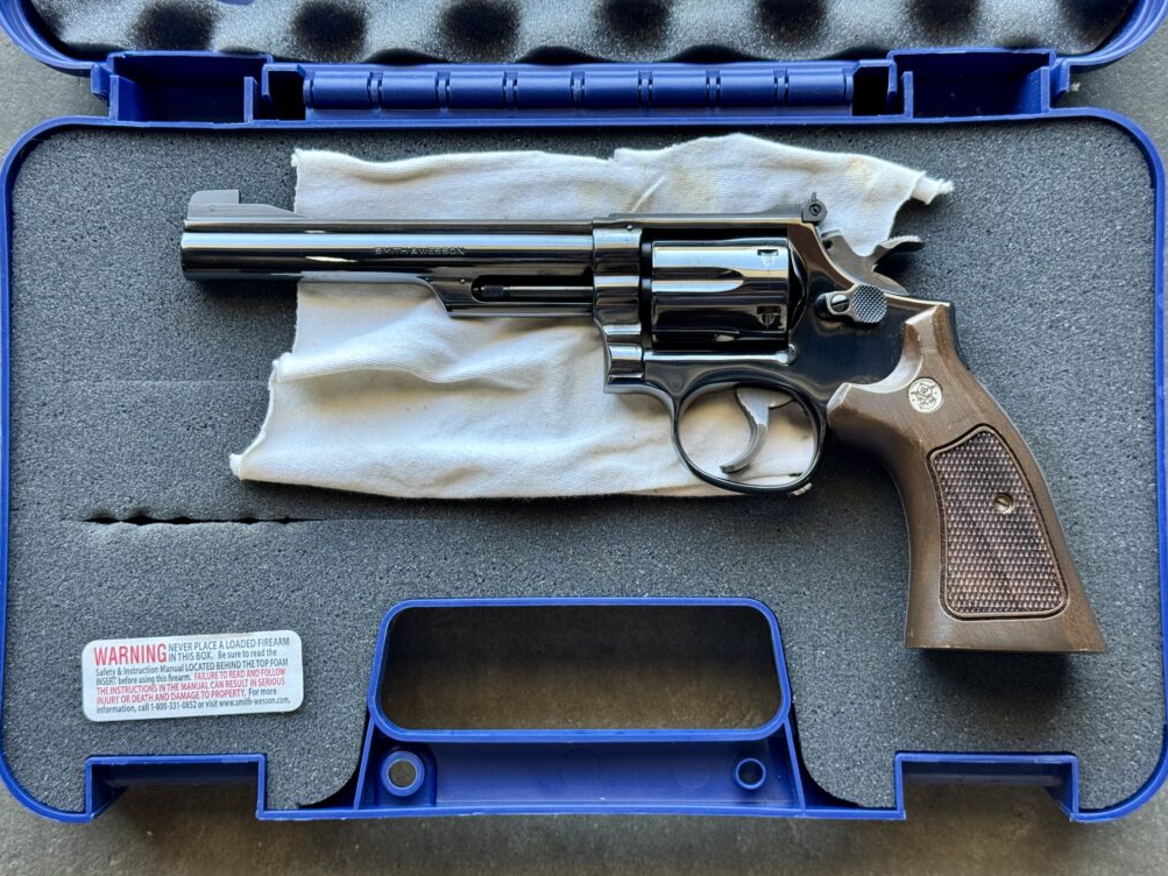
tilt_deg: -87.7
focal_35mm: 49
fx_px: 1653
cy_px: 440
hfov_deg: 38.9
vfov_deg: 29.7
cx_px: 593
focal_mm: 6.76
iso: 80
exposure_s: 1/143
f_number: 1.78
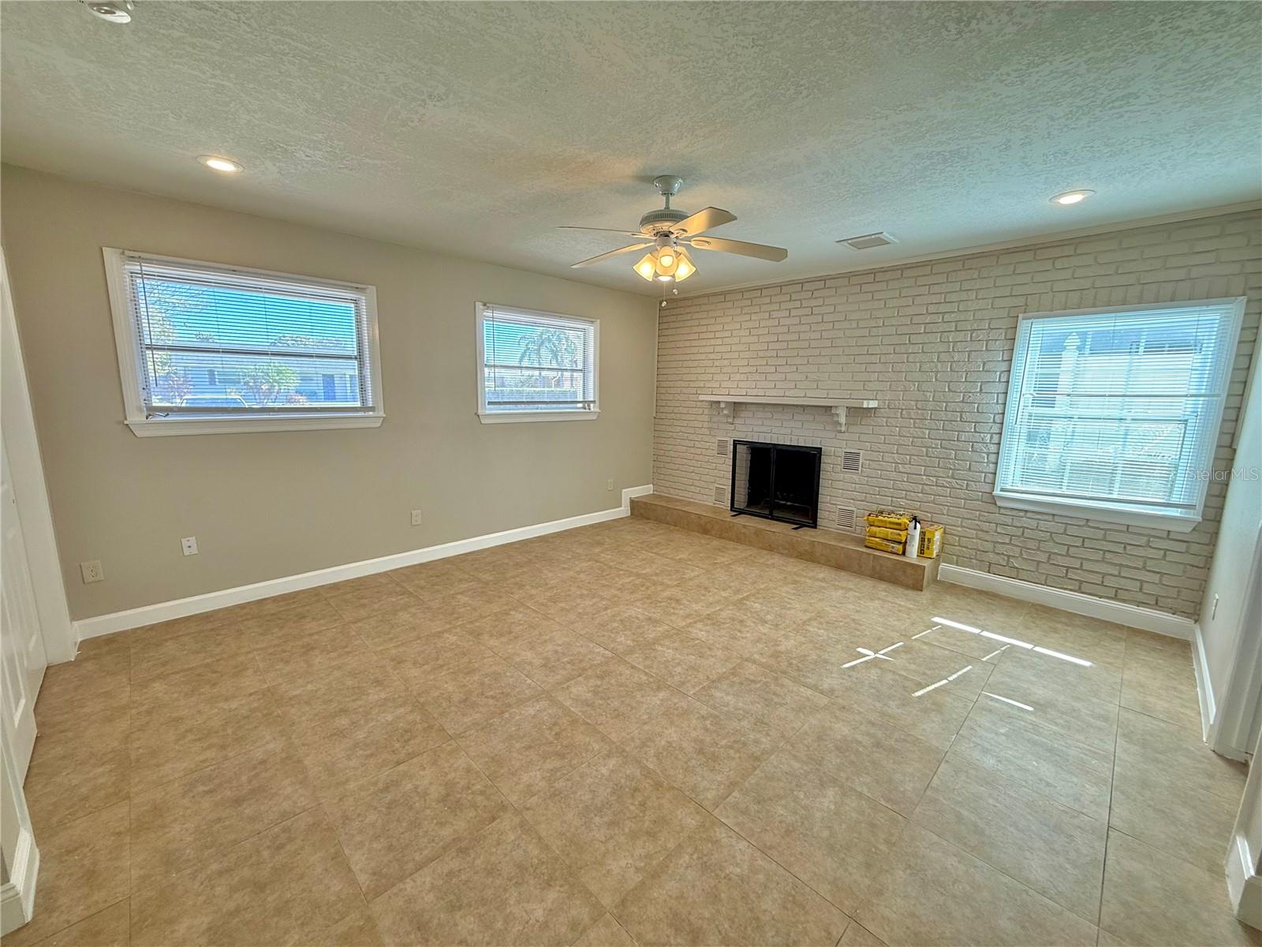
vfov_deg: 85.7
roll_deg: -1.6
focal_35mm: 14
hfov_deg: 102.1
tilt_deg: -8.0
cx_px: 631
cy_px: 474
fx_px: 510
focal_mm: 2.22
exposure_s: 1/120
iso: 100
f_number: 2.2
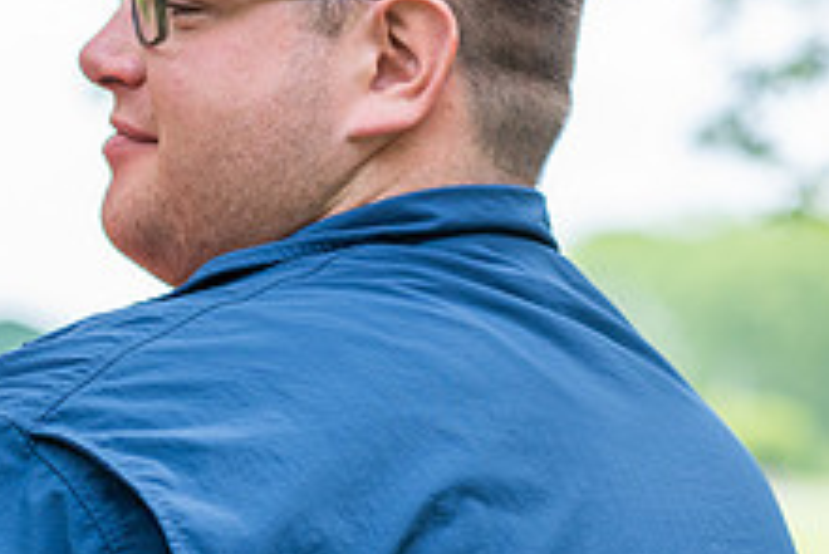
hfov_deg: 9.1
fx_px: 5161
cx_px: -136
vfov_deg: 6.1
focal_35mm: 224
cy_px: 341
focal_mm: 85
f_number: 3.5
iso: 320
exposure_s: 1/1000
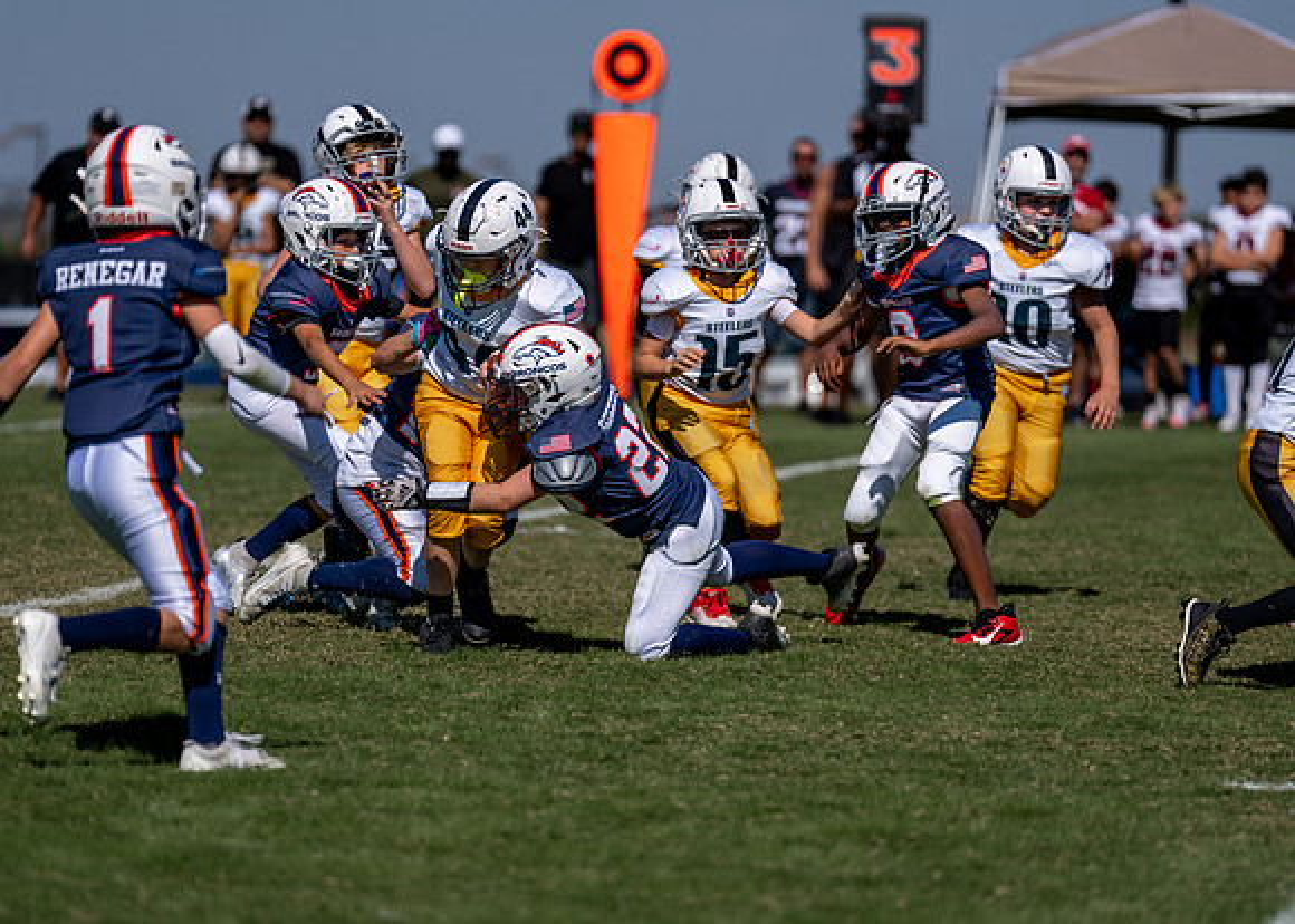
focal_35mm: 237
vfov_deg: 6.1
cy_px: 476
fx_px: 8711
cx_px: 600
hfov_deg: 8.5
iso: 100
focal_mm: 200
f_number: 2.8
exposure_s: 1/5000
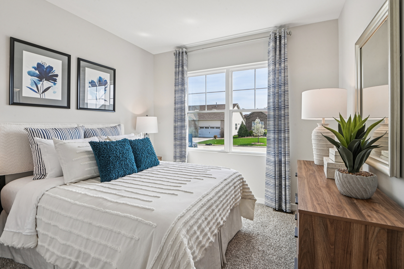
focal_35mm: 17
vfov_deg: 70.4
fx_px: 191
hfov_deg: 93.3
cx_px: 202
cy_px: 134
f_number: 13
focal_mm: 17
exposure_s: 1/125
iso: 400
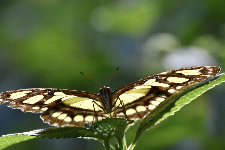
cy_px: 83
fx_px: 2082
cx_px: 109
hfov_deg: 6.2
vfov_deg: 4.1
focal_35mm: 333
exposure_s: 1/500
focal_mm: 130
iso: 1100
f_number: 4.8
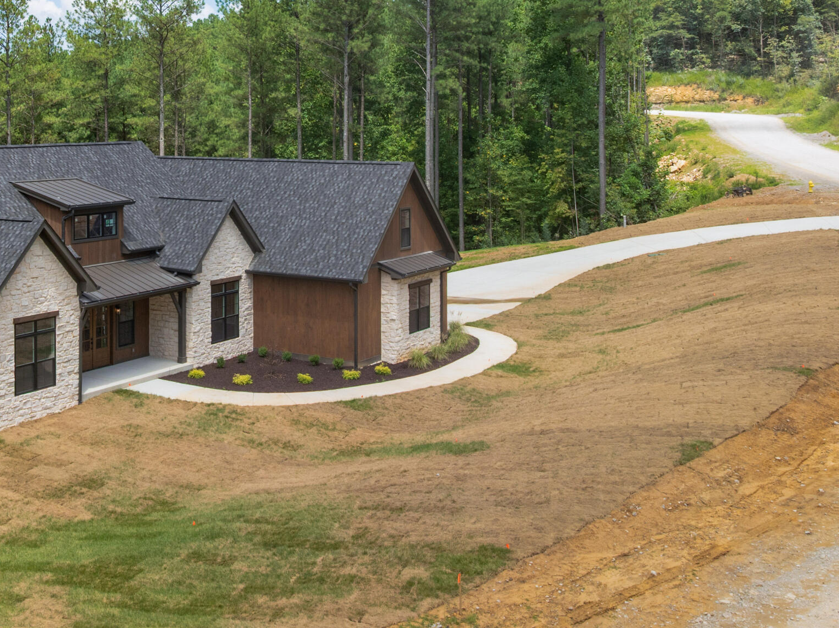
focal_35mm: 47
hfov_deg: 39.5
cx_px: 218
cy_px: 112
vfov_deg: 30.0
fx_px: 1138
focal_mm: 12.29
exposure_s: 1/200
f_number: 7.1
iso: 100
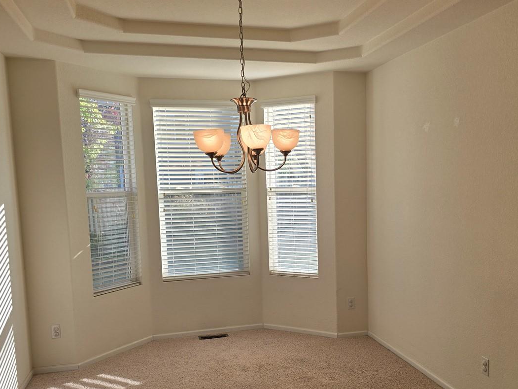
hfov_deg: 52.4
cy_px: 240
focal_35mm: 35
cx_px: 301
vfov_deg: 40.5
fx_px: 524
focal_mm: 6.3
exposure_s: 1/120
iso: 12
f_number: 1.7
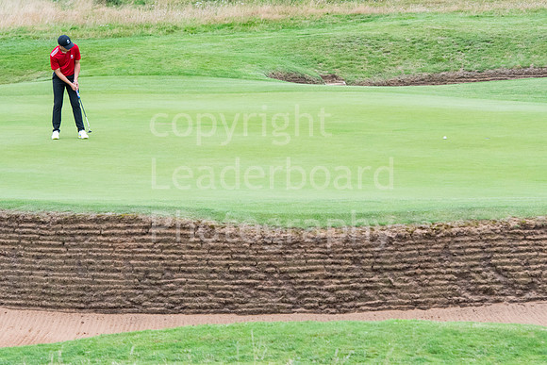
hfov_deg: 10.5
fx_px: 2963
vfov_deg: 7.0
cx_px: 274
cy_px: 182
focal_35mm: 195
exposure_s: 1/1250
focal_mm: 130
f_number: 5.6
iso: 1600
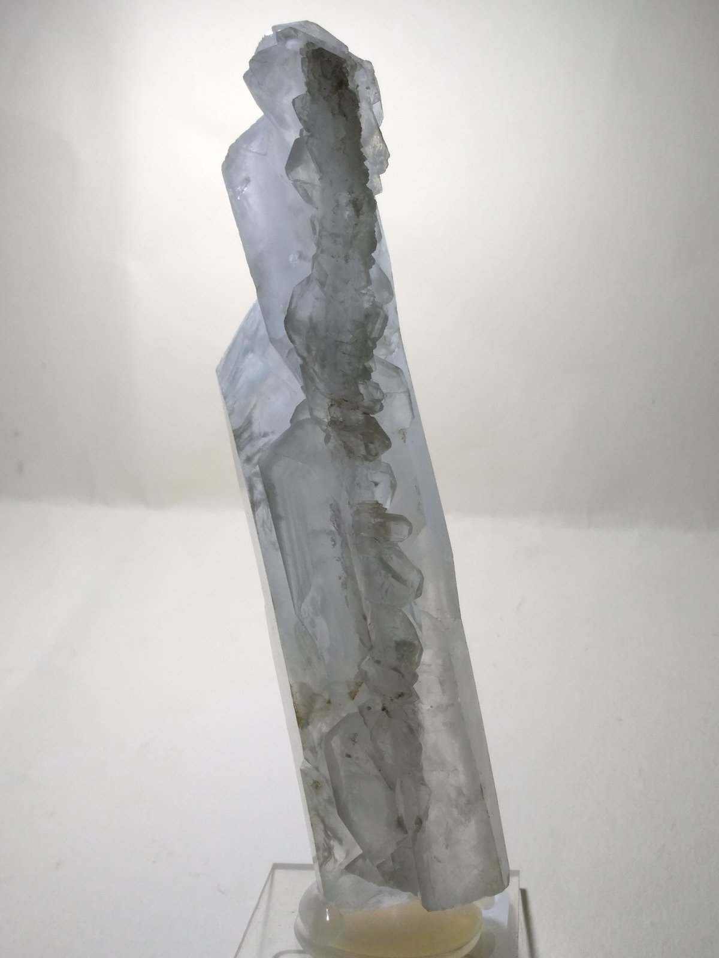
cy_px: 479
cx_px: 360
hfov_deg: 53.1
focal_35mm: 26
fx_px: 720
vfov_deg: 67.3
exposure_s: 1/60
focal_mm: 3.54
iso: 122
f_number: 2
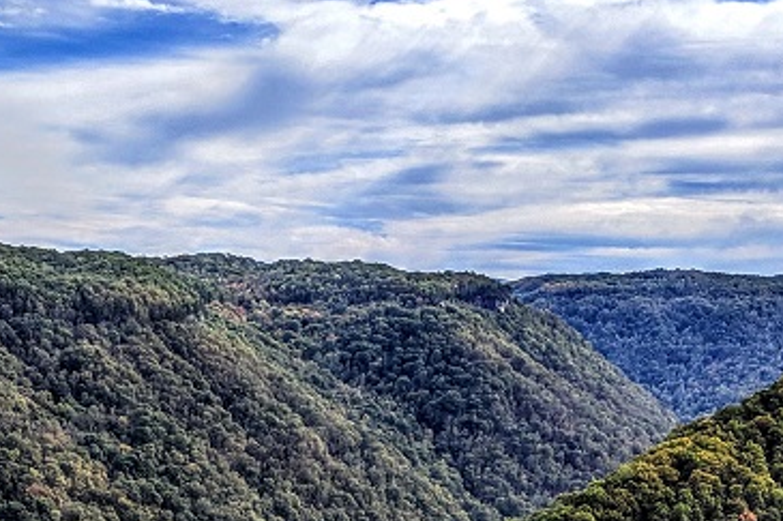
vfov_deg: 16.7
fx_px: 1674
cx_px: 287
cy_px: 667
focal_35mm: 77
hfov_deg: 26.2
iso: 63
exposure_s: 1/3906
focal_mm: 4.44
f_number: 1.8
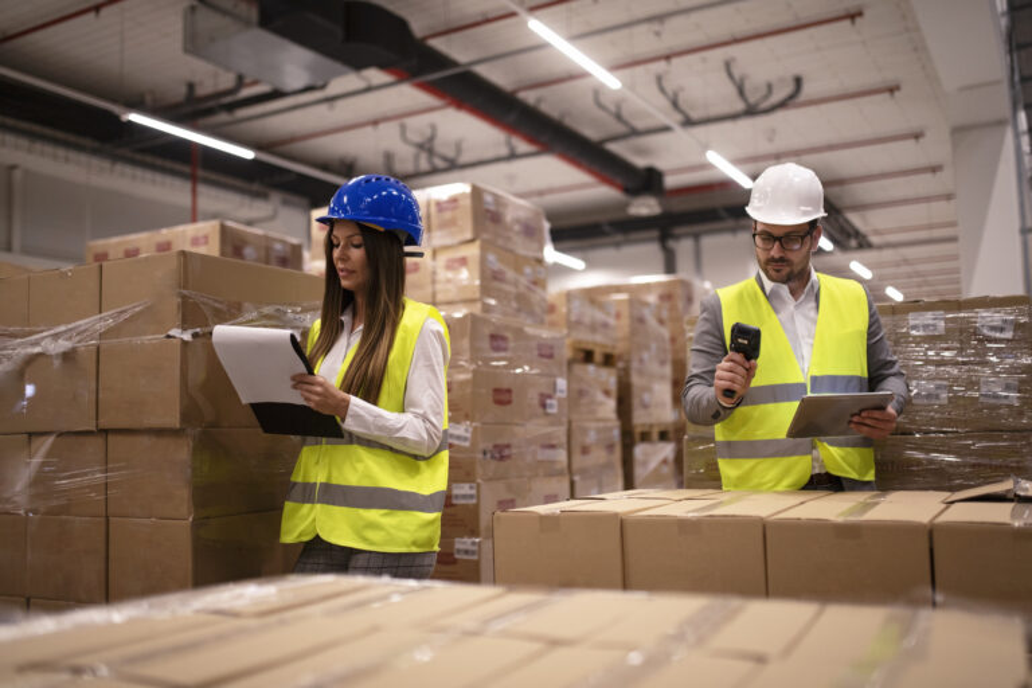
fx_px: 1003
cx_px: 516
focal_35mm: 35
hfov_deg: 54.4
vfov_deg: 37.9
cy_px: 344
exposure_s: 1/250
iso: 640
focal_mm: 35
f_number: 1.4
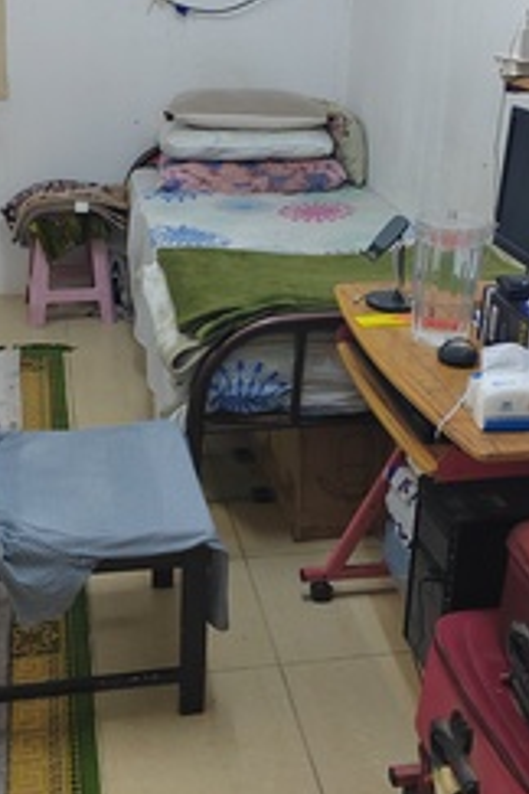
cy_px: 266
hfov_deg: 29.8
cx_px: 237
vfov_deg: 43.0
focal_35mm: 45
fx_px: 992
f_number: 1.9
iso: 2641
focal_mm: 5.52
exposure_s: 1/50
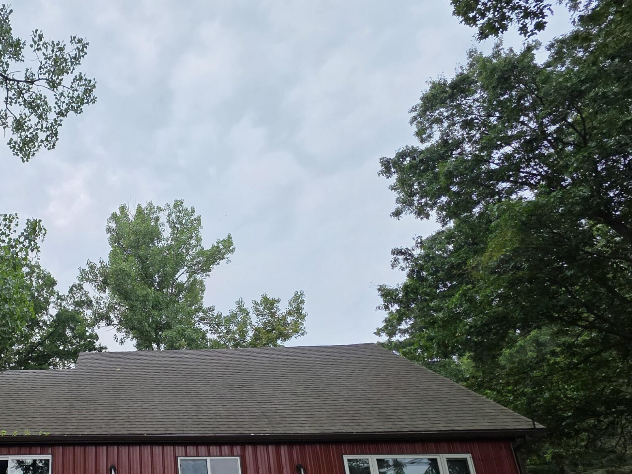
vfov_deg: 52.4
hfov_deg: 60.7
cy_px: 357
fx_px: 456
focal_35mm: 25
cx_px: 85
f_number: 1.9
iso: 40
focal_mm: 2.2
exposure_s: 1/397
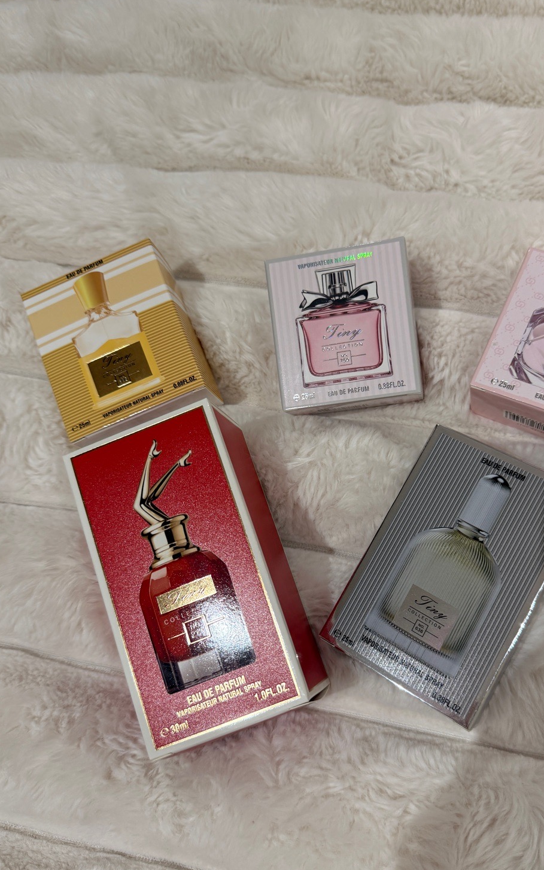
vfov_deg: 66.4
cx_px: 335
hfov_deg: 44.2
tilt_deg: -67.9
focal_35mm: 28
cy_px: 464
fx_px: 664
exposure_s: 1/100
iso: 125
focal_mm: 6.76
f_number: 1.78
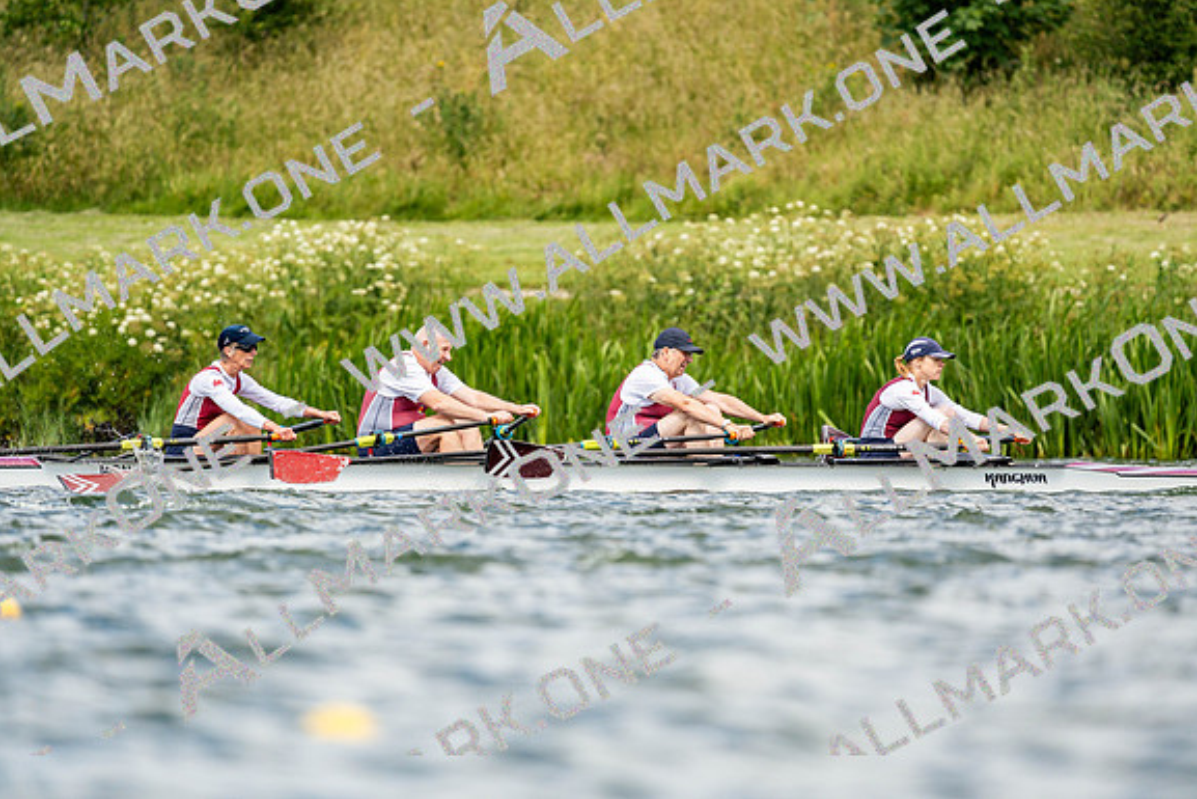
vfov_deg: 2.3
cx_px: 597
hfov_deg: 3.4
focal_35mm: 603
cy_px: 400
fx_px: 20054
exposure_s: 1/2000
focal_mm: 600
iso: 400
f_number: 6.3
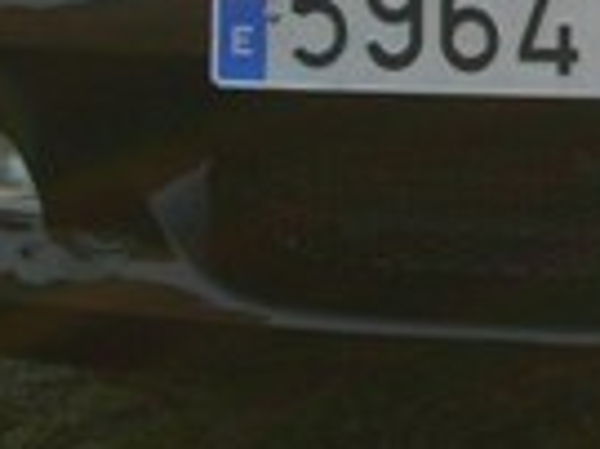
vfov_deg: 6.7
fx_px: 3775
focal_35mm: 218
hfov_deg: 8.7
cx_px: 1089
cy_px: -245
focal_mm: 7.7
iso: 50
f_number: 5.4
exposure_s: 1/95.6
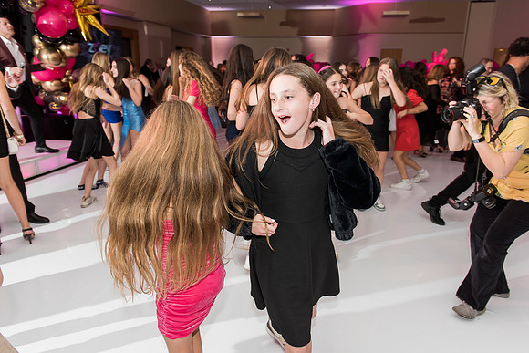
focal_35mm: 25
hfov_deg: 70.9
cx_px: 278
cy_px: 167
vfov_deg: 50.9
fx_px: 371
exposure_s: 1/100
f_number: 4
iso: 1250
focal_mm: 24
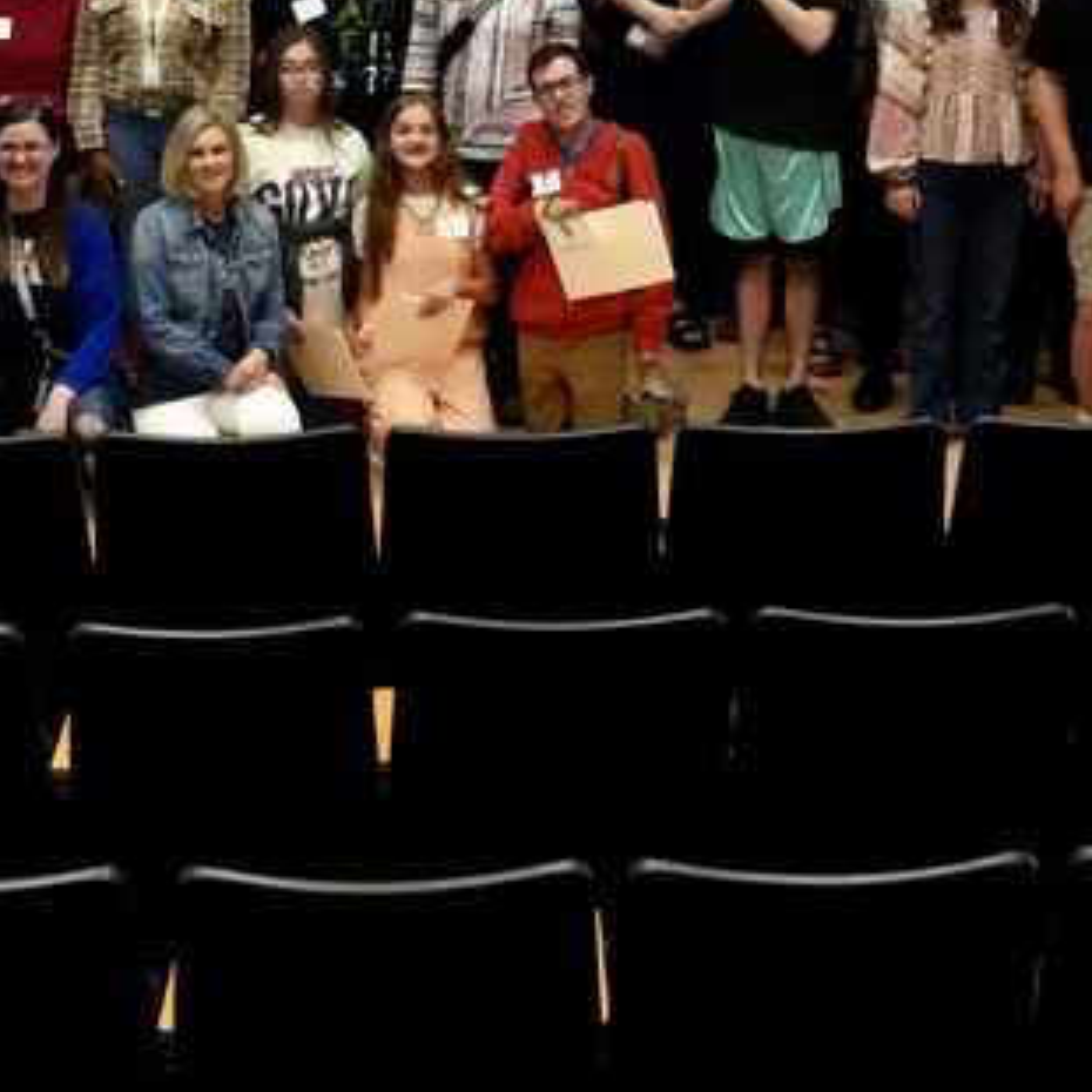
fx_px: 3200
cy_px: 255
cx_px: 504
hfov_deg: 19.4
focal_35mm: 90
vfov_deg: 19.2
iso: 6400
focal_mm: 21.3
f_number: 2.8
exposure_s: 1/500
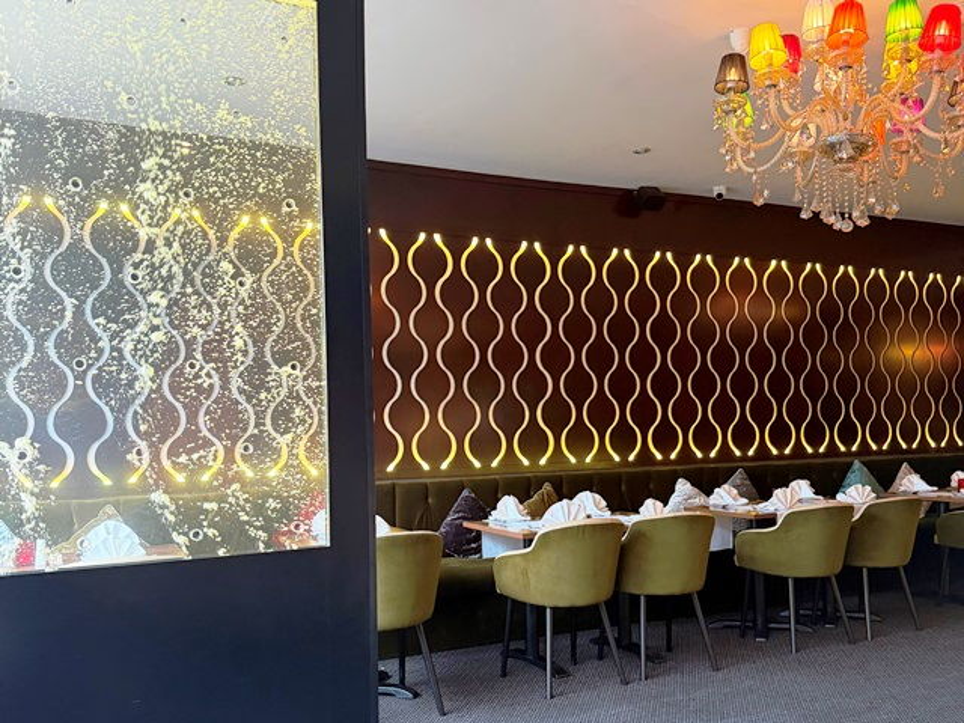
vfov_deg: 56.8
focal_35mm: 24
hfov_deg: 71.6
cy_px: 362
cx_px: 482
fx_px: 668
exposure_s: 1/43
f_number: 1.78
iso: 500
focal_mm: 6.76
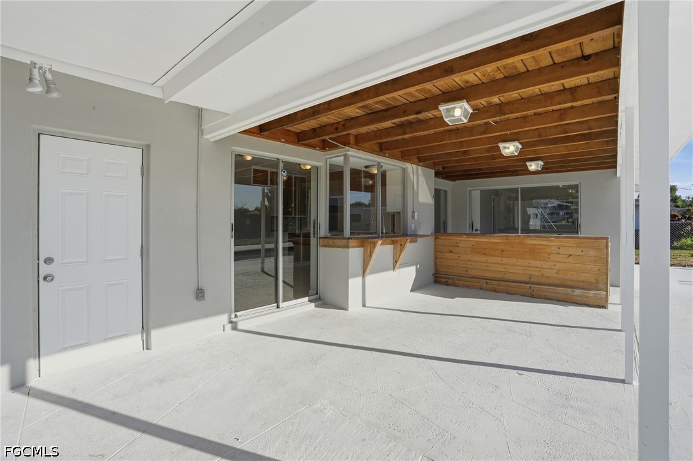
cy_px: 230
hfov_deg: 96.8
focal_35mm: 16
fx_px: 308
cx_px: 346
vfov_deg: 73.7
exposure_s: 1/5000
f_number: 9
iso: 400
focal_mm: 16
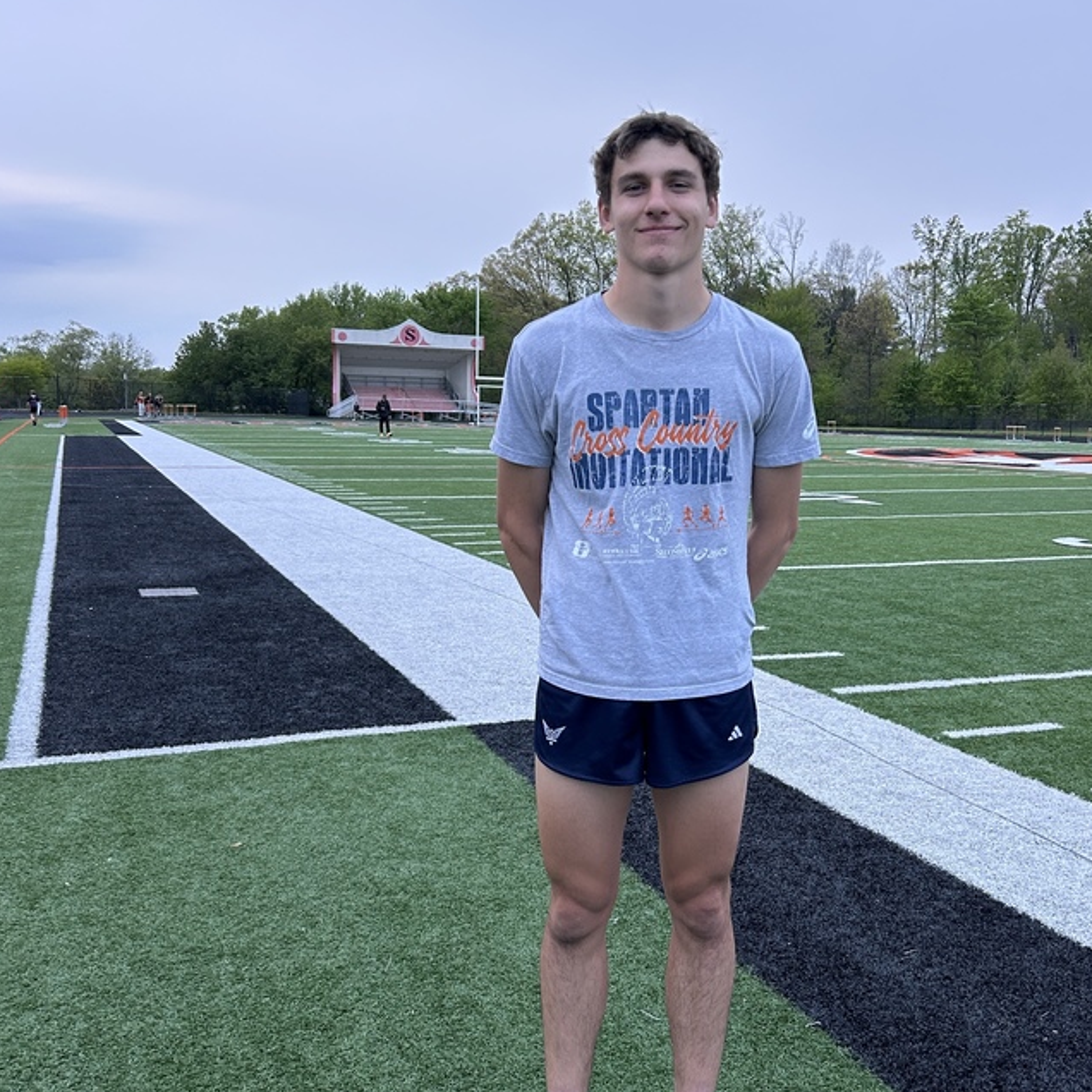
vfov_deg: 44.9
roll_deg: -0.3
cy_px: 596
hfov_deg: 44.8
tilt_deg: -7.5
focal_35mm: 37
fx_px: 1321
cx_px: 623
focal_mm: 5.7
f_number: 1.5
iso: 125
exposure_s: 1/121
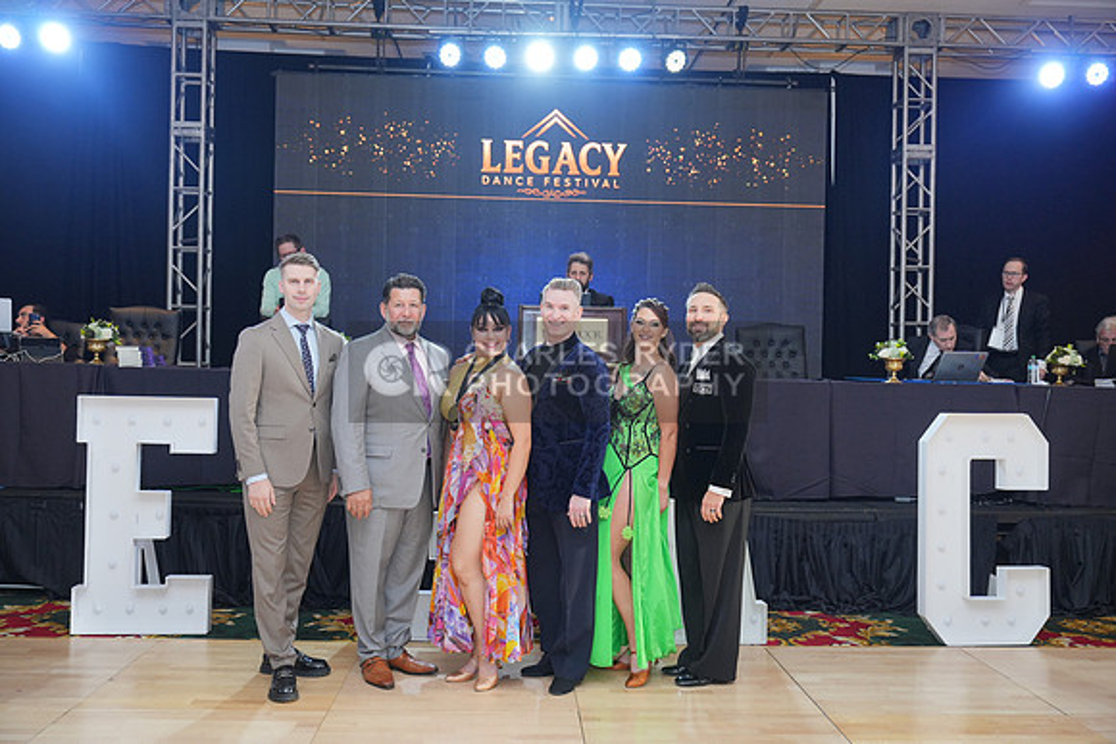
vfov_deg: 40.0
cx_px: 558
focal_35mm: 33
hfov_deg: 57.2
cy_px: 372
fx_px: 1023
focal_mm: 33
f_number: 4
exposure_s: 1/200
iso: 1250
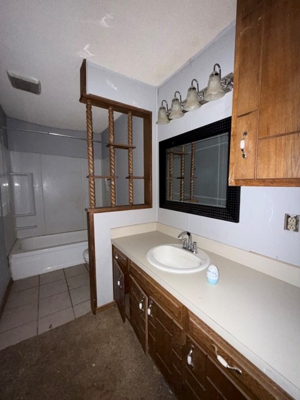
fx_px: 162
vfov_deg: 102.1
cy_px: 200
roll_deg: -1.1
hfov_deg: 85.7
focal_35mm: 14
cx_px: 150
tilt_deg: -4.1
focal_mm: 2.22
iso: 200
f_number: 2.2
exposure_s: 1/19
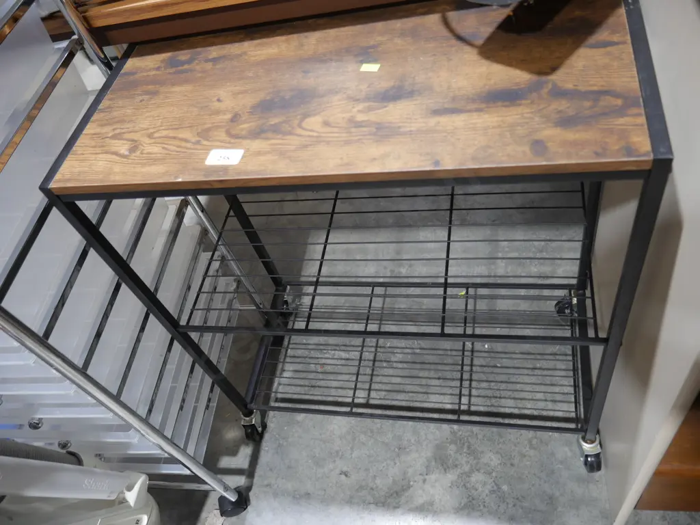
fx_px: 566
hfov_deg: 63.4
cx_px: 350
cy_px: 262
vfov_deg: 49.7
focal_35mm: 28
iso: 400
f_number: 3.5
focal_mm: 14
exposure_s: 1/60
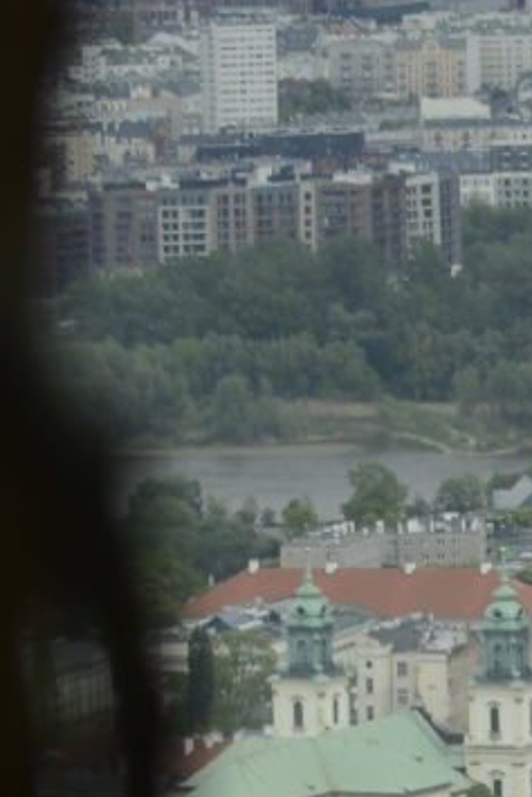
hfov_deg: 2.7
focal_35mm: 505
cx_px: 1759
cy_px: 137
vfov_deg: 4.1
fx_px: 11182
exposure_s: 1/1600
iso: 220
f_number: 4
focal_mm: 70
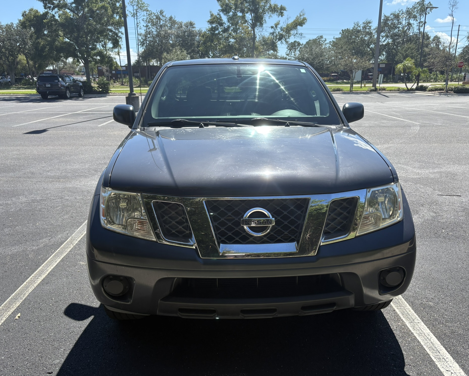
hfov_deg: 62.2
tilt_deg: -15.4
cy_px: 192
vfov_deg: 51.5
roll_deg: +0.7
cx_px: 242
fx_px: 389
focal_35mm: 28
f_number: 1.6
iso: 50
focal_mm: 5.96
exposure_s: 1/2141
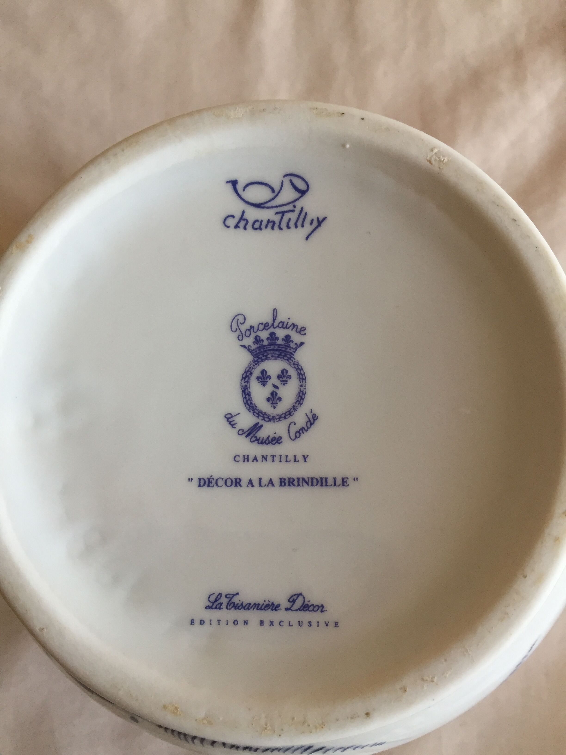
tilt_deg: -79.0
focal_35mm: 29
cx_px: 283
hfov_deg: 48.2
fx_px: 632
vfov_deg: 61.7
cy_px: 378
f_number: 2.2
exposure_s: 1/33
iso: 100
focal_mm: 4.15
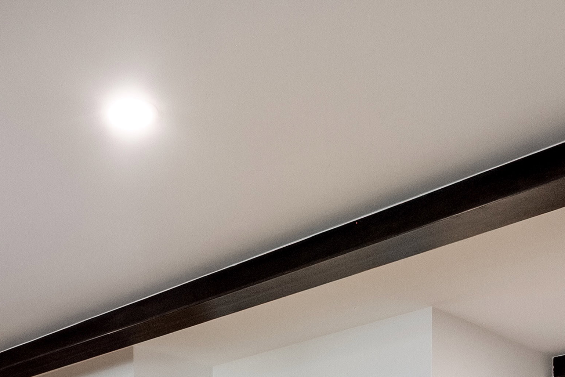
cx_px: 148
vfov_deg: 17.9
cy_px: 673
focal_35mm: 61
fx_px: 958
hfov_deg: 32.3
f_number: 7.1
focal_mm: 10
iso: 400
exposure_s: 1/25
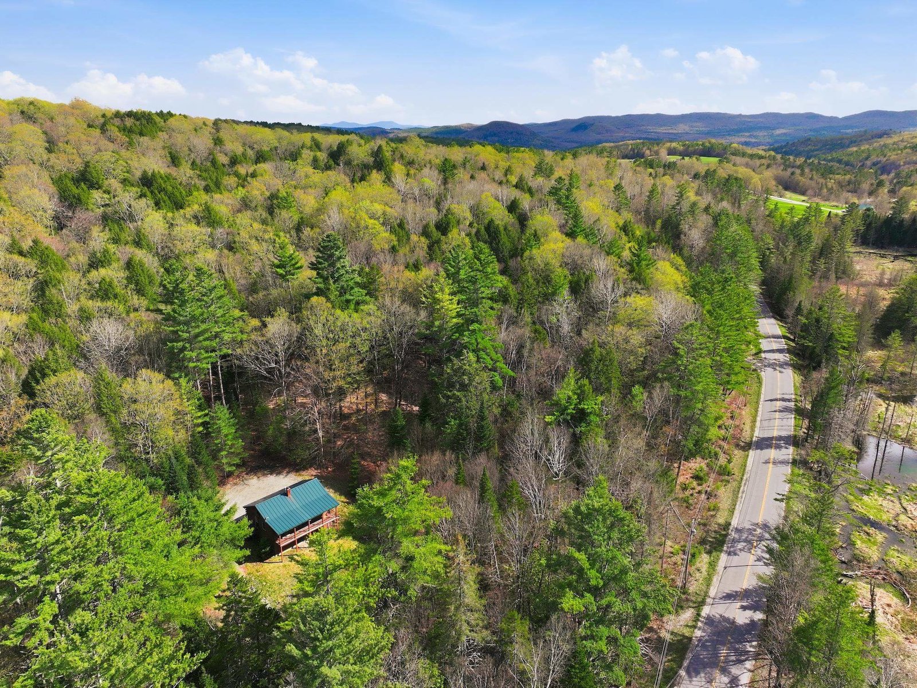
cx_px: 458
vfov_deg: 56.8
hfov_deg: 71.6
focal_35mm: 24
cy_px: 344
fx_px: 636
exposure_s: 1/3200
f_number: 2.8
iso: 130
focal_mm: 12.3
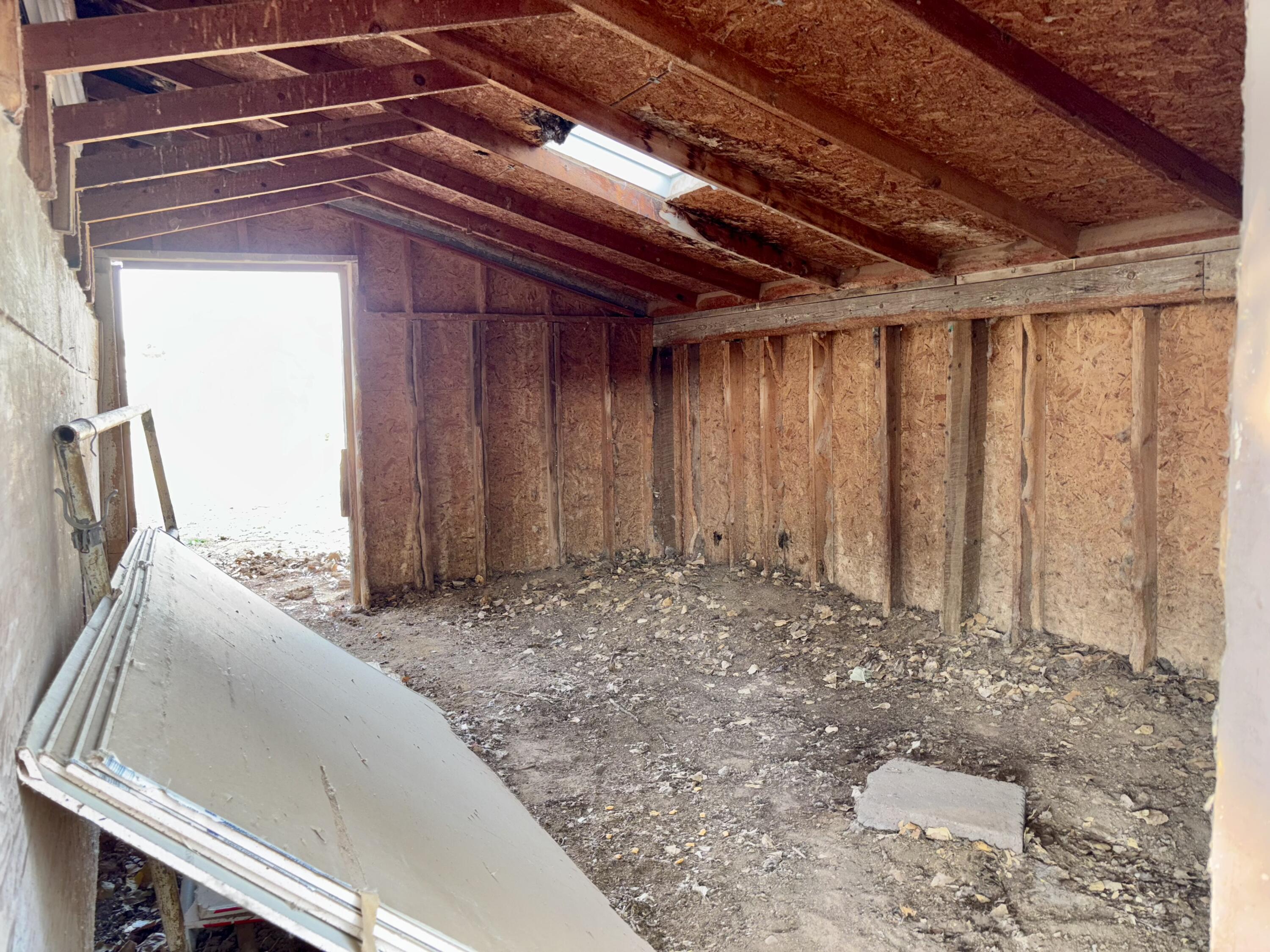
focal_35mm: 26
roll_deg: +1.6
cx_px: 635
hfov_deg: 67.3
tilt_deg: -6.8
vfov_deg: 53.1
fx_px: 954
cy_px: 476
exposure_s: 1/23
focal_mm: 5.96
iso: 40
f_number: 1.6
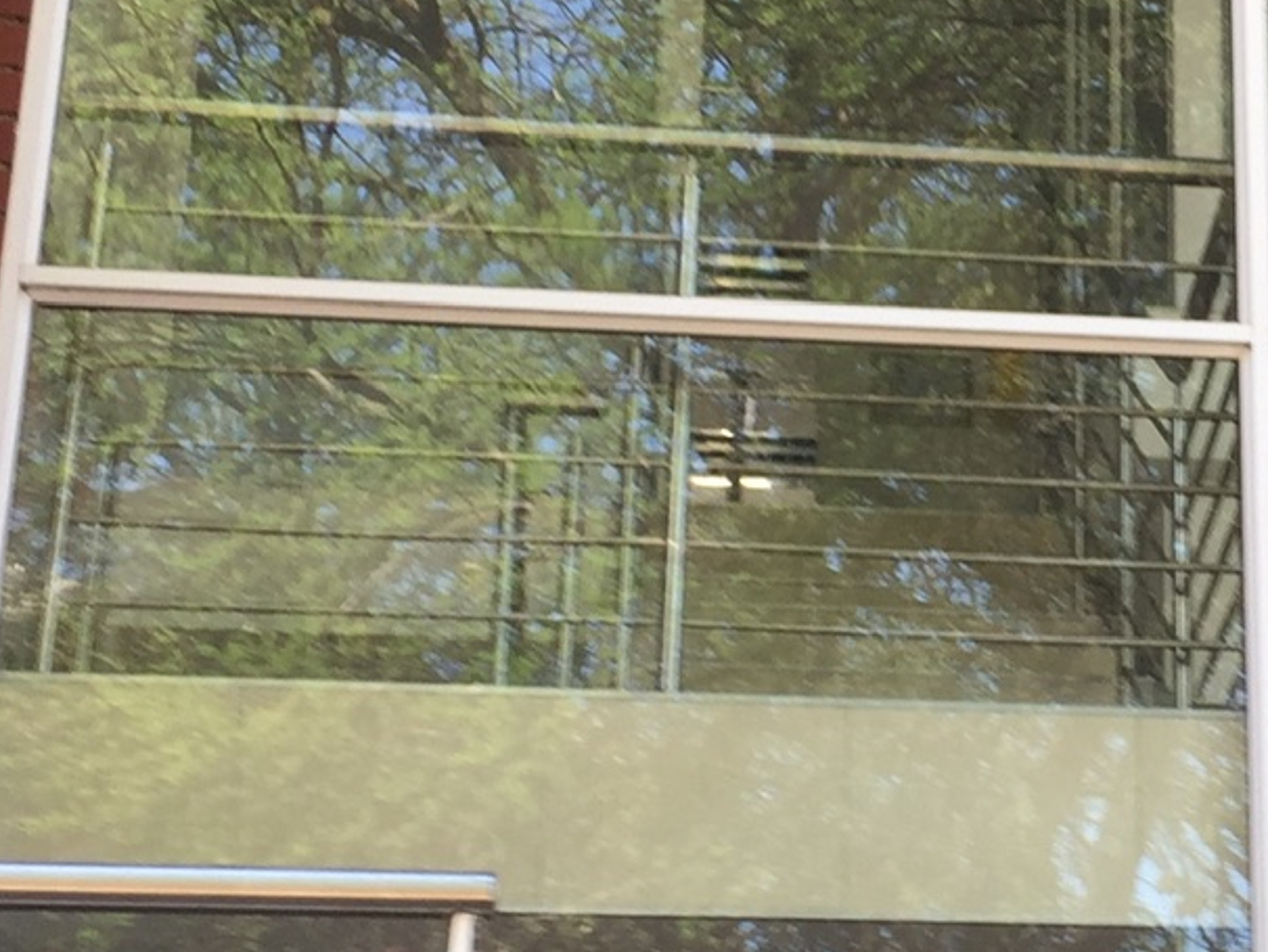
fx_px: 3591
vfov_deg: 15.1
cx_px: 1291
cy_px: 406
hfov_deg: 19.4
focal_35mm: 98
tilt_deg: +22.6
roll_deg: +2.8
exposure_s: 1/100
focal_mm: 4.15
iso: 32
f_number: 2.2
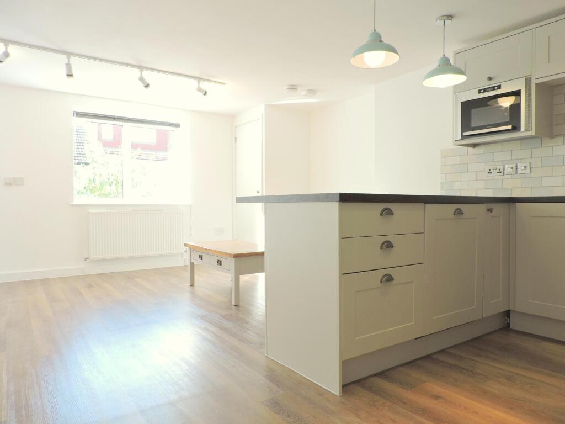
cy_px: 212
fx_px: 392
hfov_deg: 71.6
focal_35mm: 24
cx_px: 282
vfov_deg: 56.8
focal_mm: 4.3
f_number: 3
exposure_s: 1/50
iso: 100
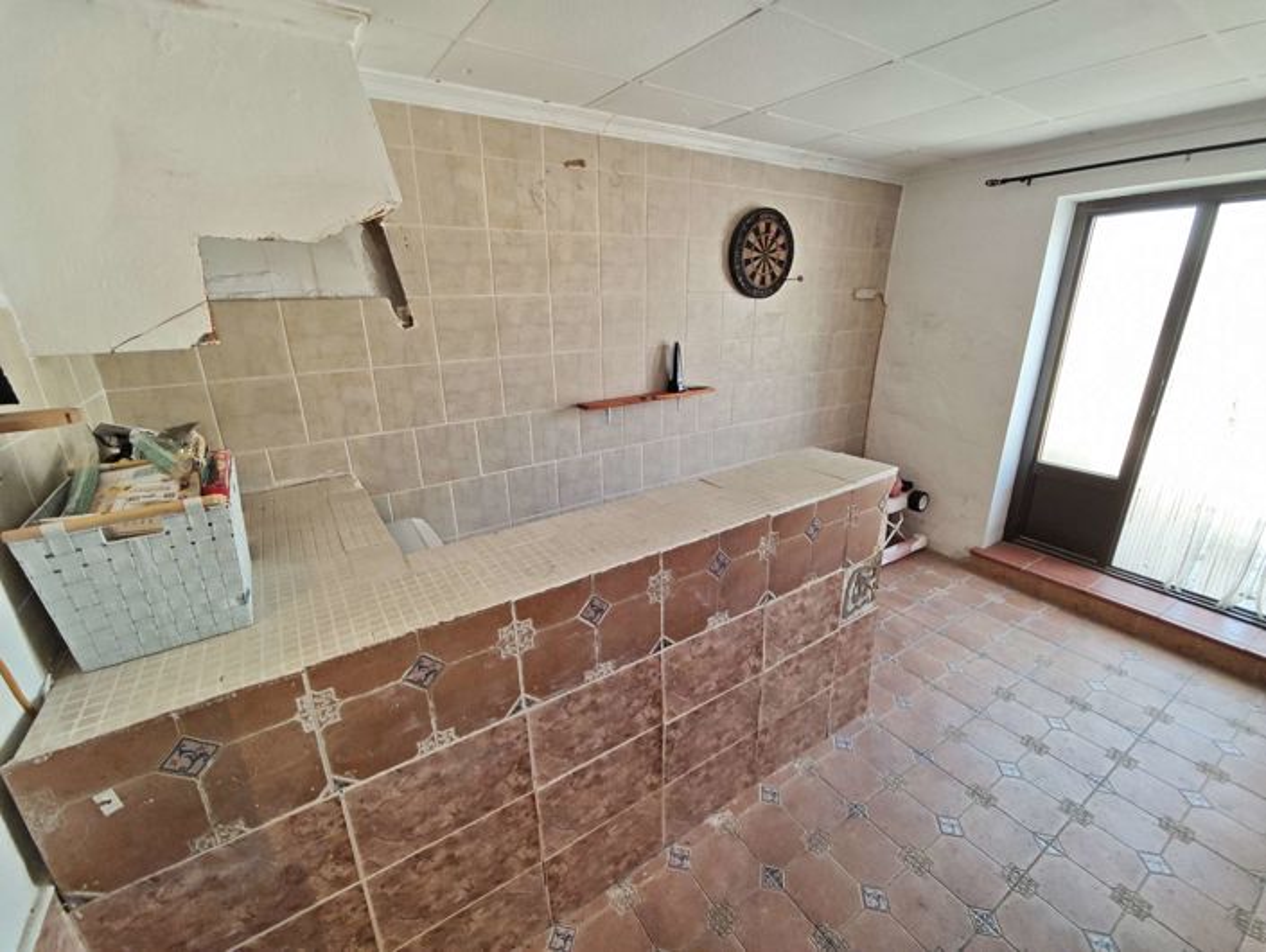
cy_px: 476
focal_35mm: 14
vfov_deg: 85.8
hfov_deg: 102.0
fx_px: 512
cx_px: 633
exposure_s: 1/63.5
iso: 160
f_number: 2.2
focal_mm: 2.16
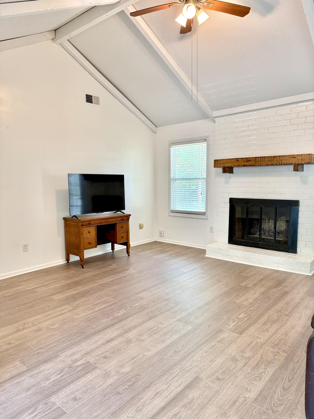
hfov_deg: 56.8
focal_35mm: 24
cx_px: 157
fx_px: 290
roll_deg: +0.5
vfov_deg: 71.6
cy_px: 210
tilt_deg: -6.1
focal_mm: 6.76
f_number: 1.78
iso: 250
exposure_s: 1/60
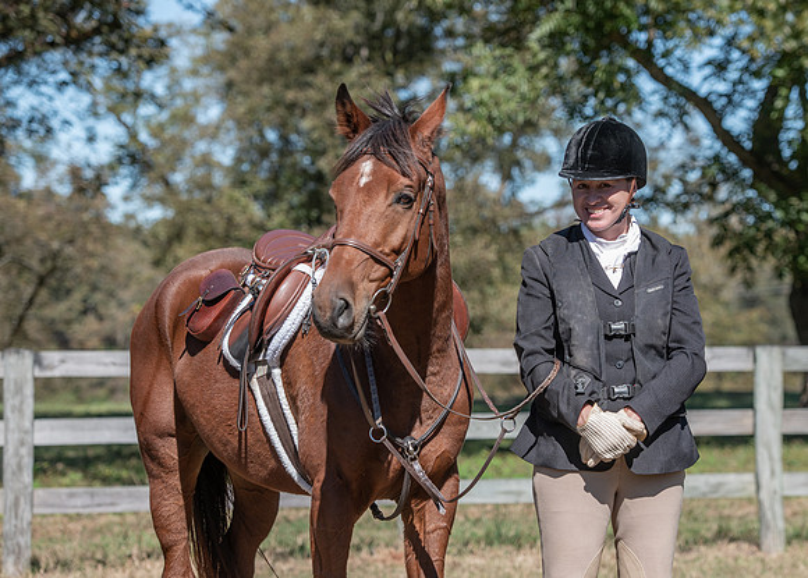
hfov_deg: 16.4
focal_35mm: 122
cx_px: 445
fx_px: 2812
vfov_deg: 11.7
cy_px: 291
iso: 100
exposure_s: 1/250
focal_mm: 102
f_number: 4.5
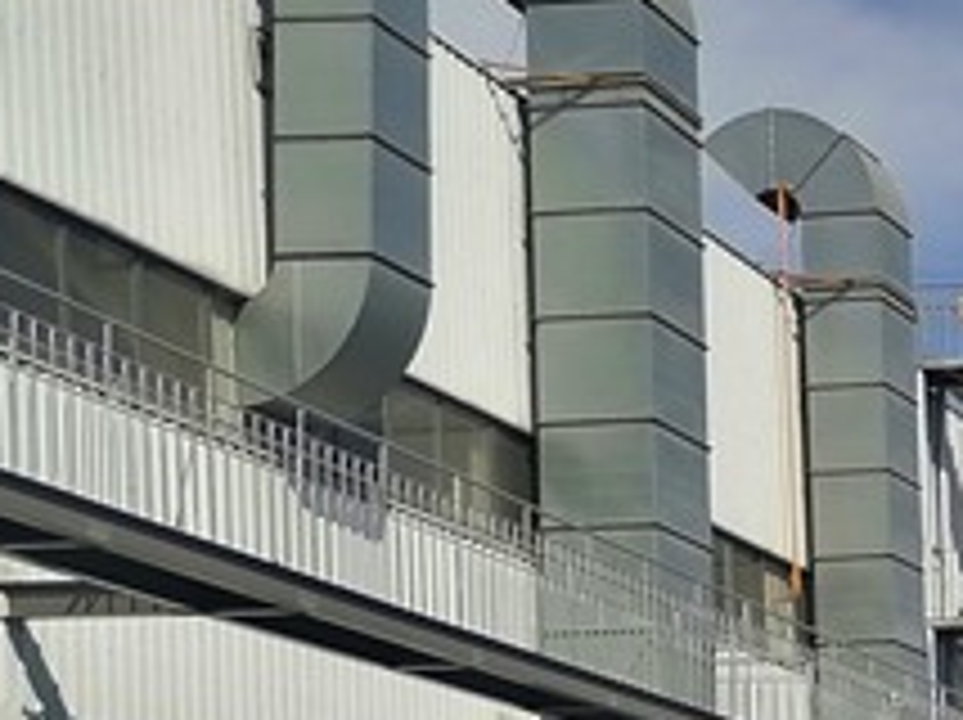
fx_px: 2807
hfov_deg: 16.2
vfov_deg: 13.5
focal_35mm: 101
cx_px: 1768
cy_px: 1170
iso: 50
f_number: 1.8
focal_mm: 5.3
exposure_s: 1/1295
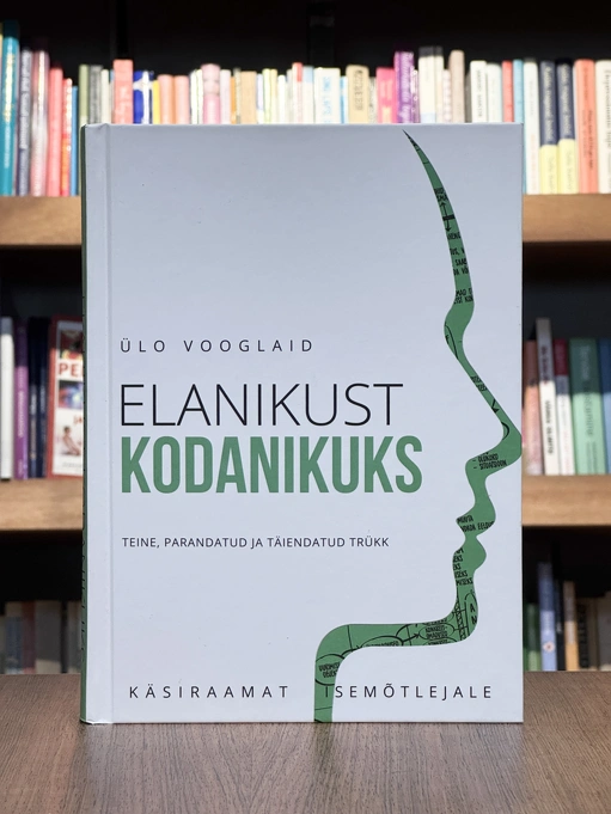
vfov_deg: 25.3
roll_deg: +0.0
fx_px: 1812
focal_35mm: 77
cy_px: 407
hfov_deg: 19.1
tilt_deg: -0.6
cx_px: 306
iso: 125
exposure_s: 1/99
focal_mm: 9
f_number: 2.8
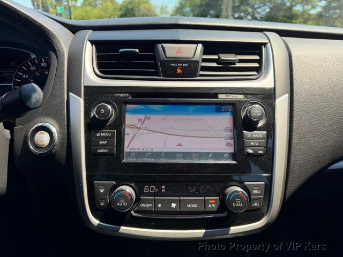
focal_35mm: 24
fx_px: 238
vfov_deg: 56.8
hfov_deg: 71.6
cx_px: 172
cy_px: 128
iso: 100
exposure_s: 1/813
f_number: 1.78
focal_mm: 6.76
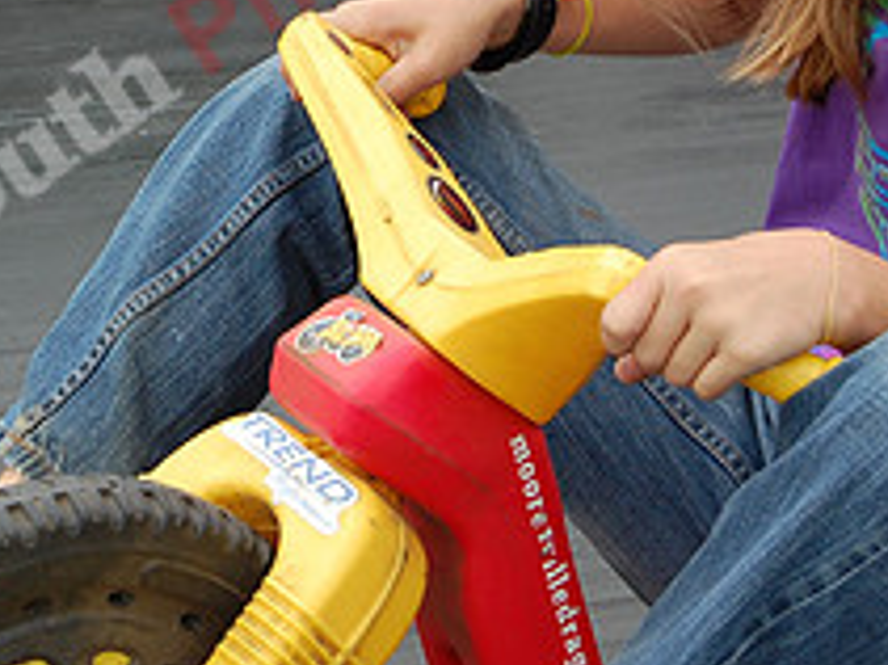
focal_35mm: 218
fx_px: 5597
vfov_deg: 6.8
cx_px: 244
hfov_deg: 9.1
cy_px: 38
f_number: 5.6
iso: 400
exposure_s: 1/640
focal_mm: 55
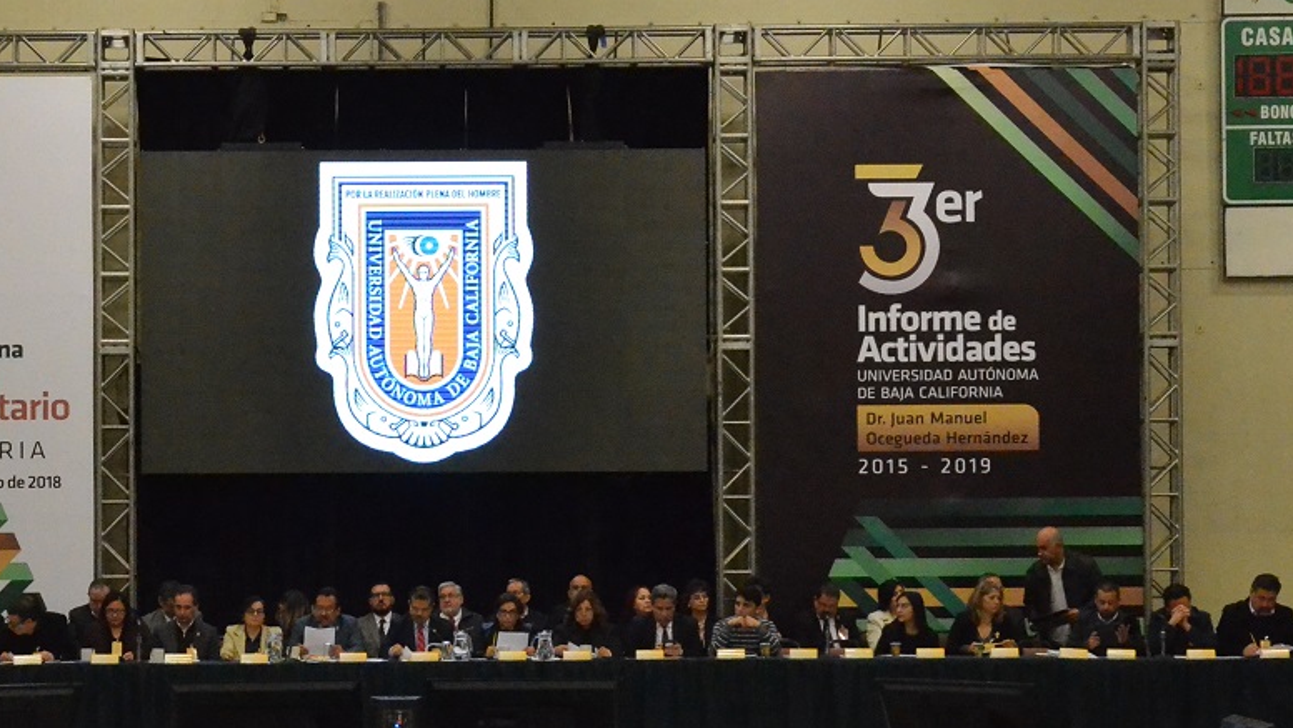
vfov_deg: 10.7
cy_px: 427
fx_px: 3878
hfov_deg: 18.9
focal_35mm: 113
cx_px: 407
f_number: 4.5
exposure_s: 1/800
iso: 6400
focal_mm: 35
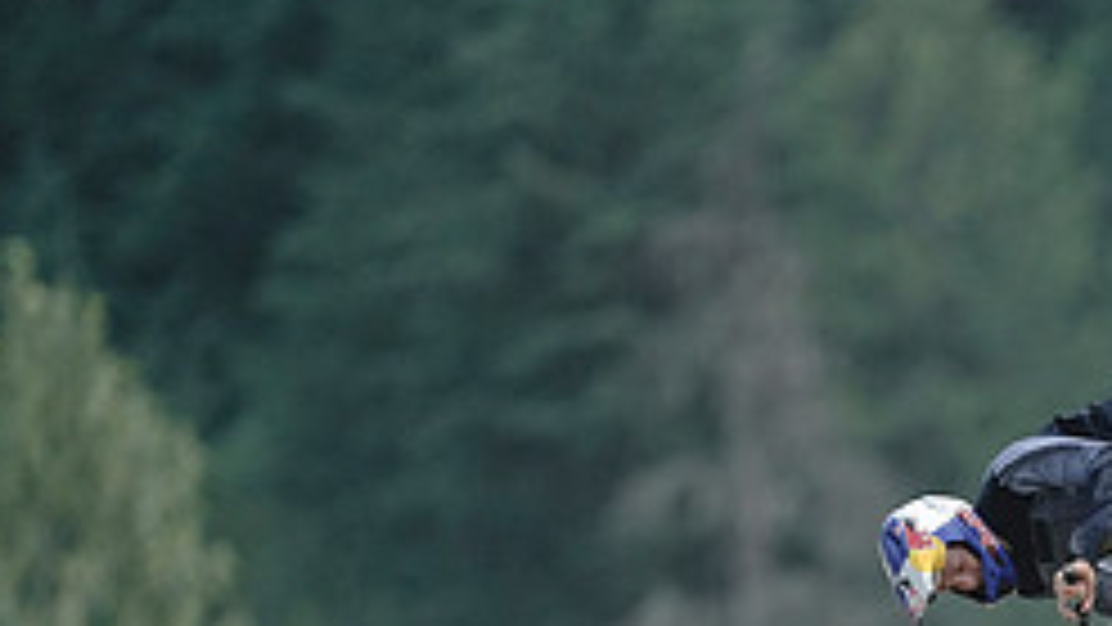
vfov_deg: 0.8
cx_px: 1207
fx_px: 43585
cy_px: 768
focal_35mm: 1478
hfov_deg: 1.5
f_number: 4
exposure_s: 1/1600
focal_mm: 600
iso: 2000
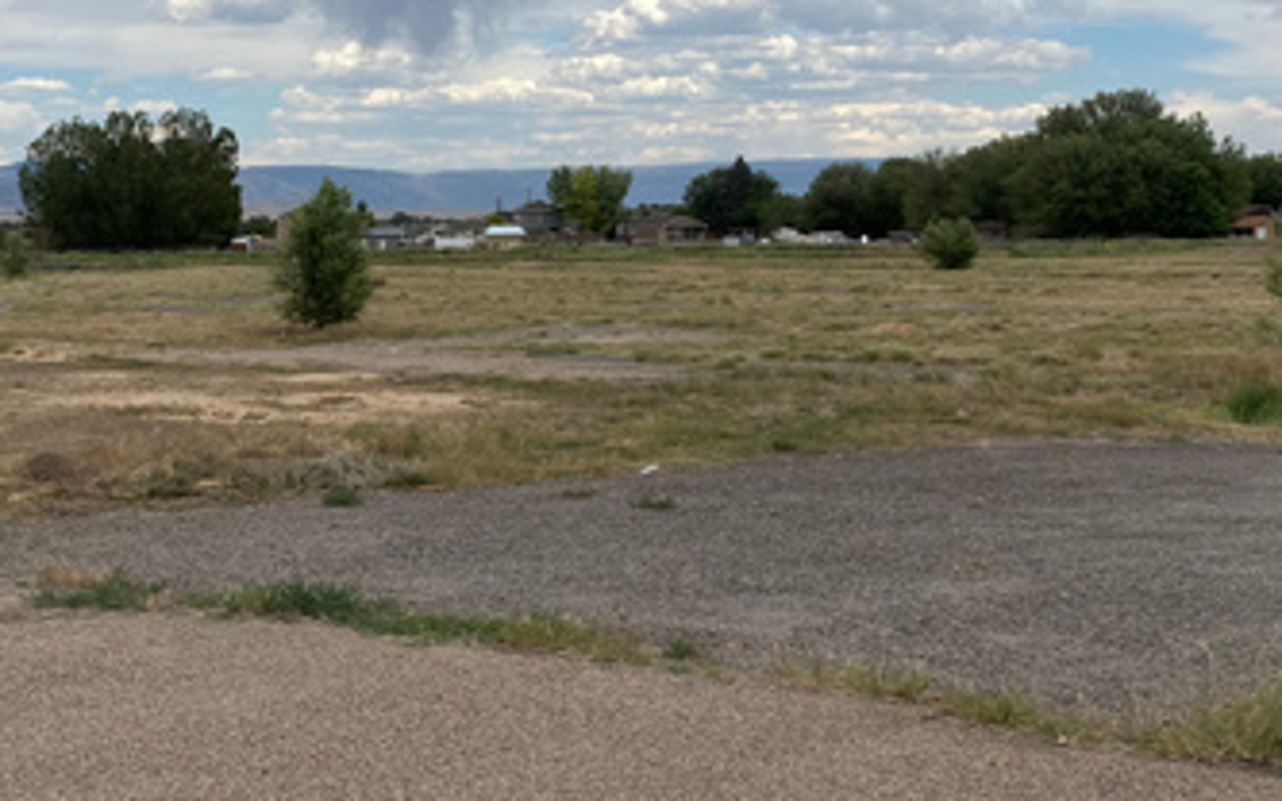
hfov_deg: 38.2
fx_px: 1851
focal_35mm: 53
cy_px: 116
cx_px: 612
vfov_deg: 23.9
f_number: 1.8
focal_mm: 4.25
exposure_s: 1/3846
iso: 32
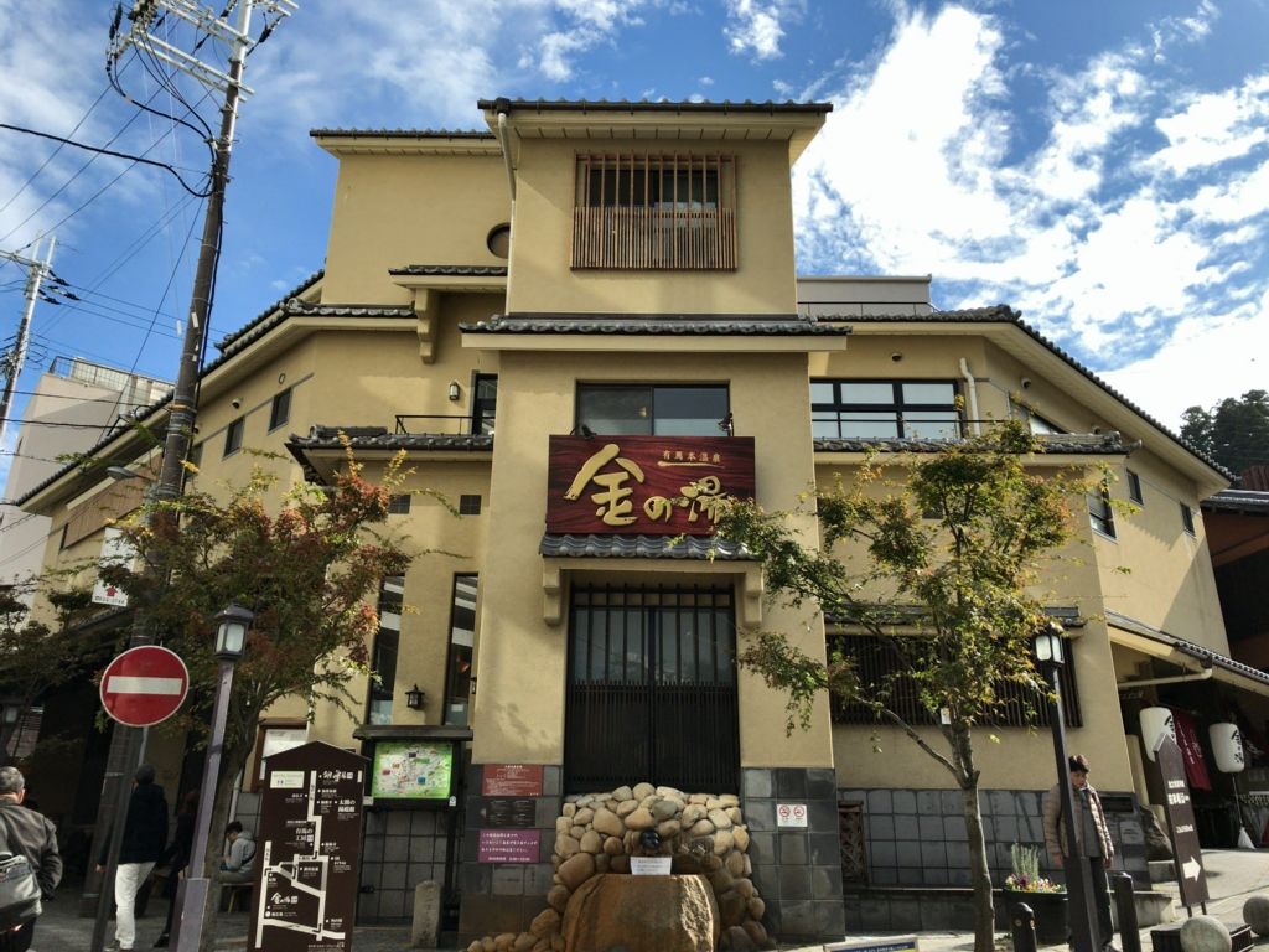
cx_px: 634
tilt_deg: +21.4
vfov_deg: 49.7
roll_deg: +1.8
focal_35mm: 28
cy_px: 476
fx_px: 1026
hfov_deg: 63.4
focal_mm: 3.99
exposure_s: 1/1953
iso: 20
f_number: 1.8
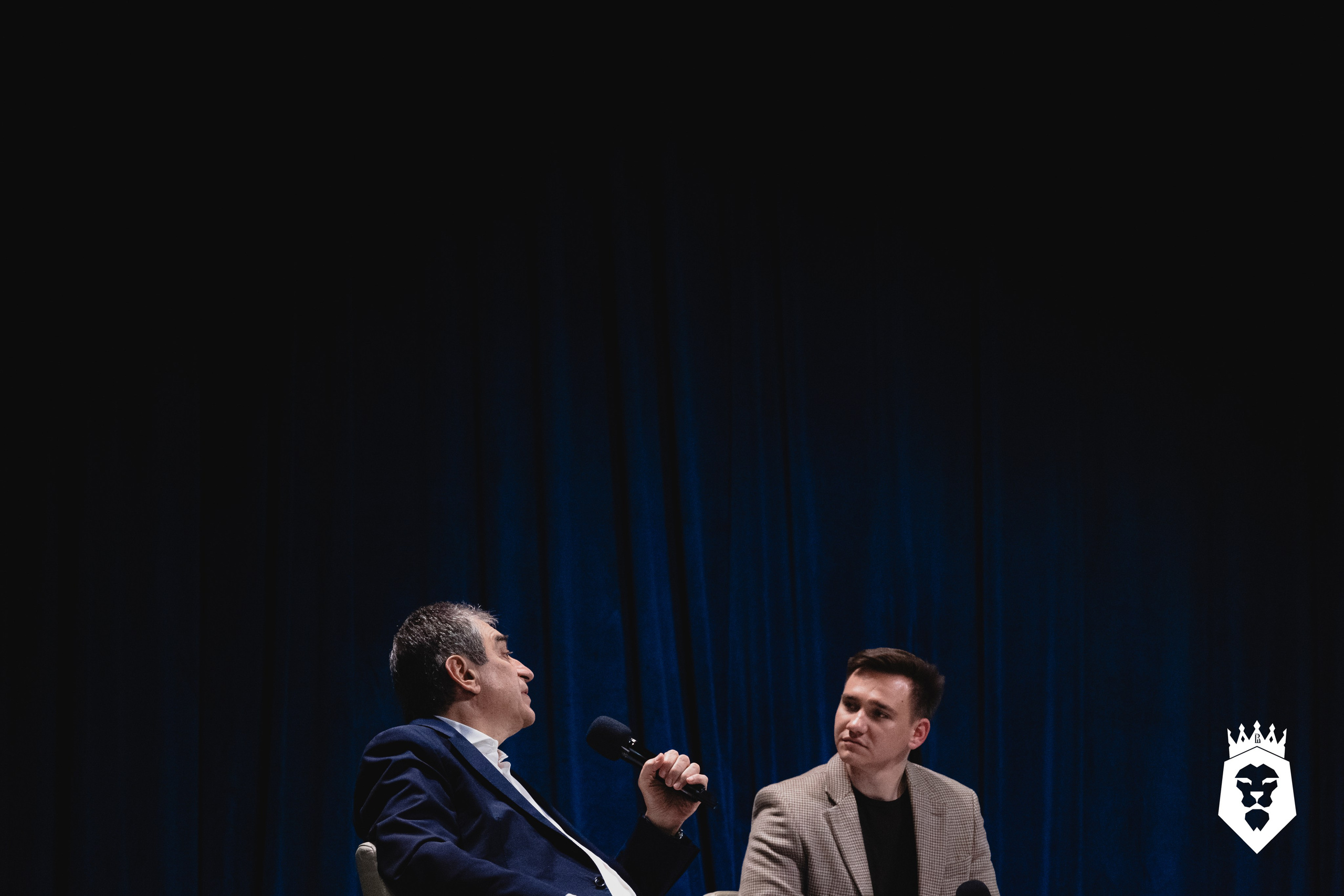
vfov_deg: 12.2
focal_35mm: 112
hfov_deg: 18.2
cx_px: 655
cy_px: 437
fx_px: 4191
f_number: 5.6
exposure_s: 1/160
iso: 2000
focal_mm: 73
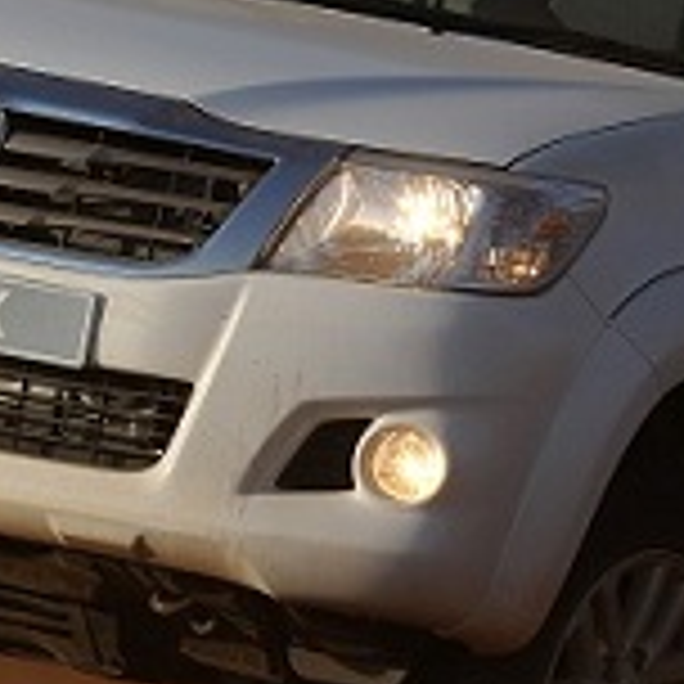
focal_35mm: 582
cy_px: 243
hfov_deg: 3.0
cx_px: 630
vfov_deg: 3.0
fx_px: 13011
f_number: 11
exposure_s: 1/500
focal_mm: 160
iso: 200
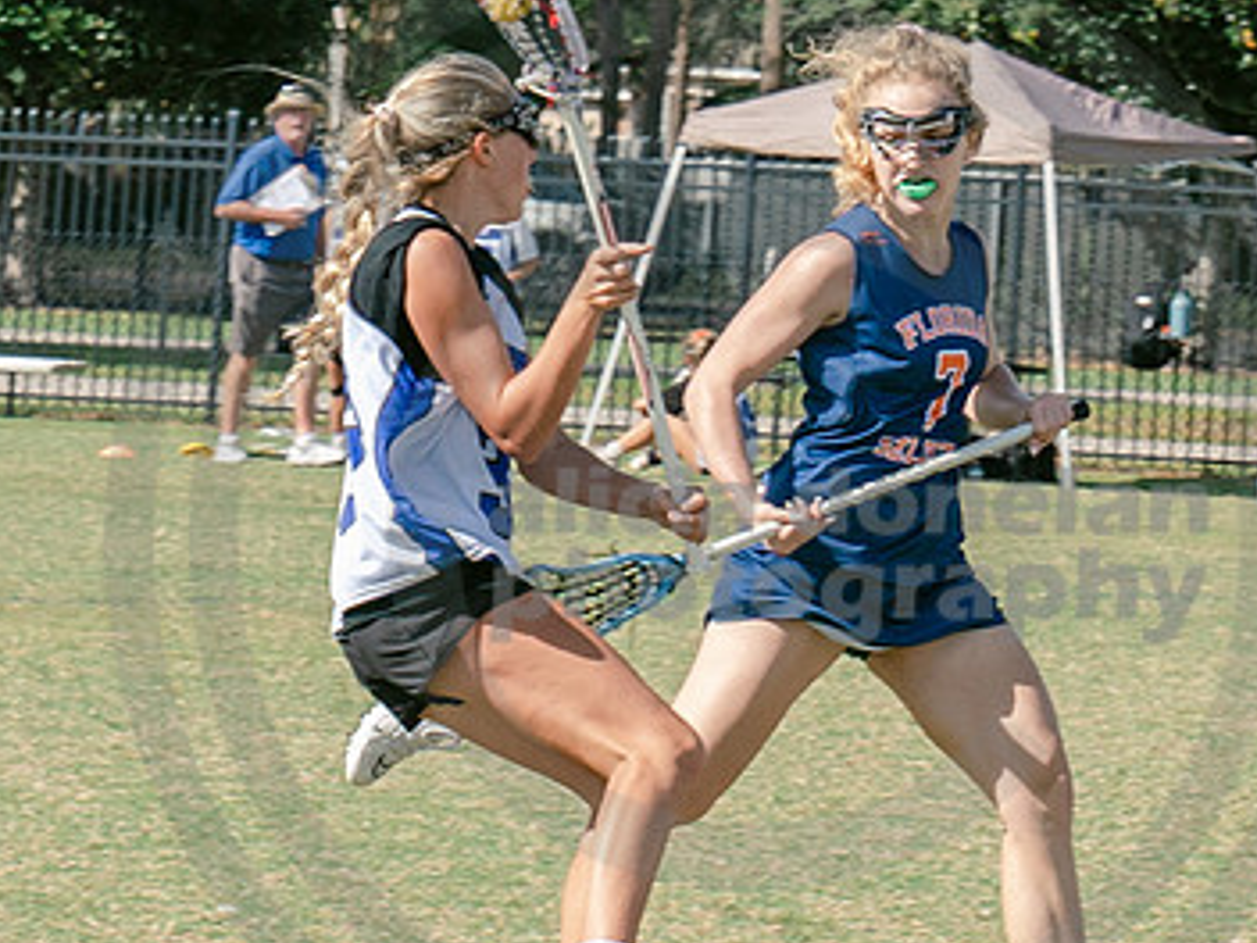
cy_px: 558
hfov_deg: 5.6
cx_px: 856
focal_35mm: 352
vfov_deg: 4.2
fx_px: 12782
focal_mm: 70
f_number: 5.6
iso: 250
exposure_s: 1/1000
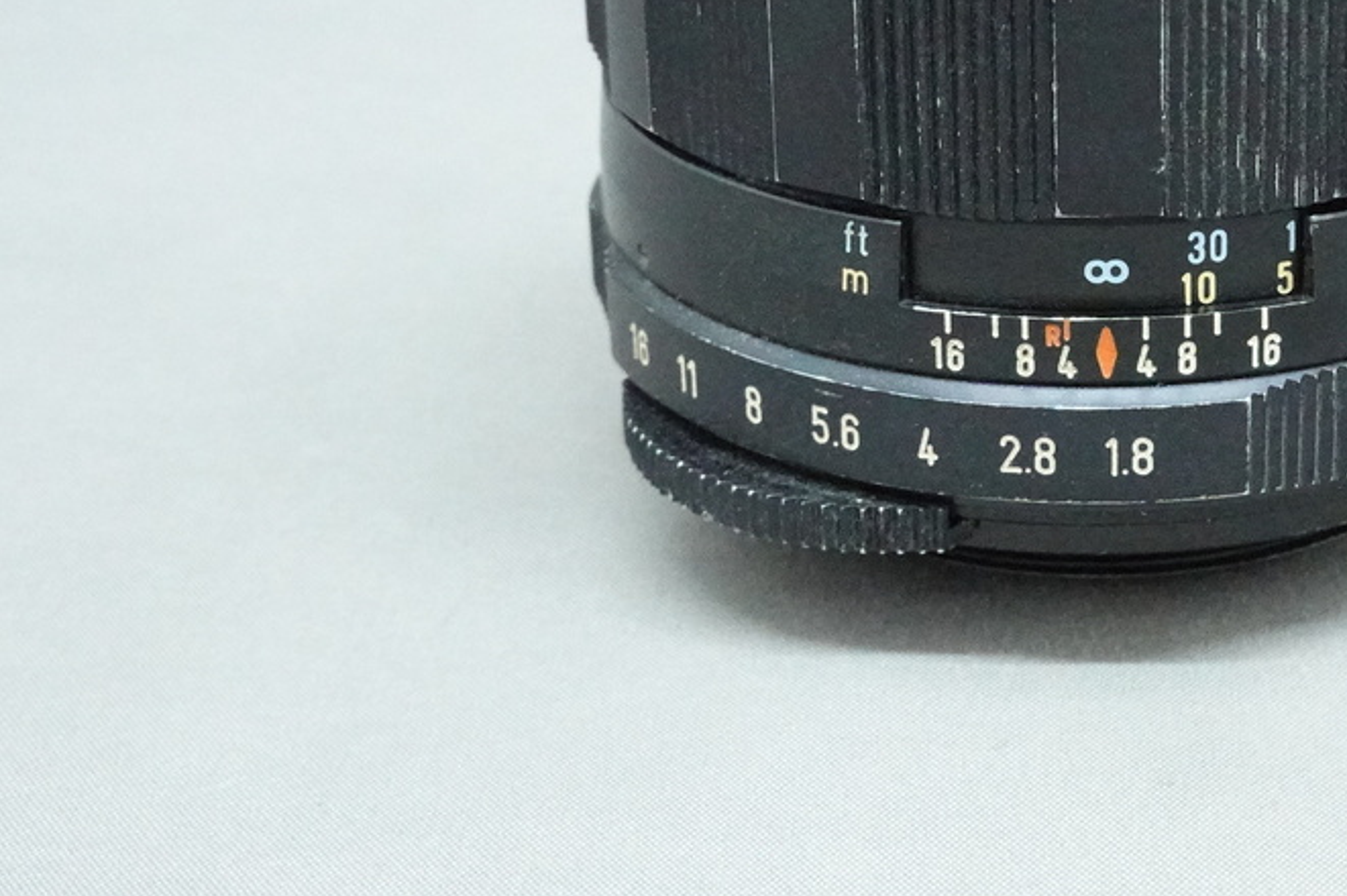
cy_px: 108
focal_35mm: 89
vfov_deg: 15.2
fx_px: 3328
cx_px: 1157
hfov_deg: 22.4
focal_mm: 18.63
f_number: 8
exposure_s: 1/50
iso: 6400
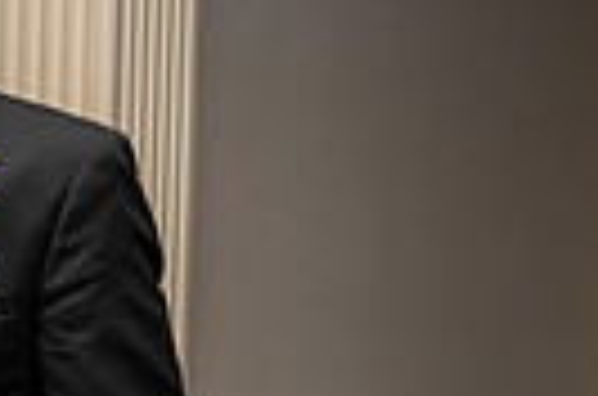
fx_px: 1955
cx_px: -414
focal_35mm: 118
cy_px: 432
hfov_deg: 15.4
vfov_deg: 11.4
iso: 800
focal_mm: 27
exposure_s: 1/125
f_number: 4.5
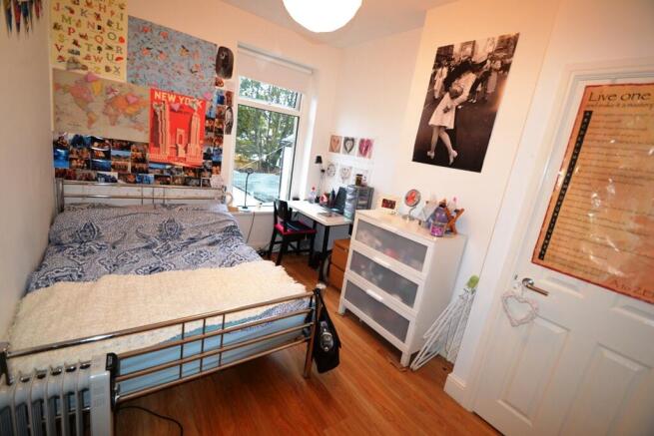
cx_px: 327
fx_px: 273
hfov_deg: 100.4
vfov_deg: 77.4
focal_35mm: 15
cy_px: 218
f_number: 3.5
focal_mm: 10
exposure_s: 1/60
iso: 1100
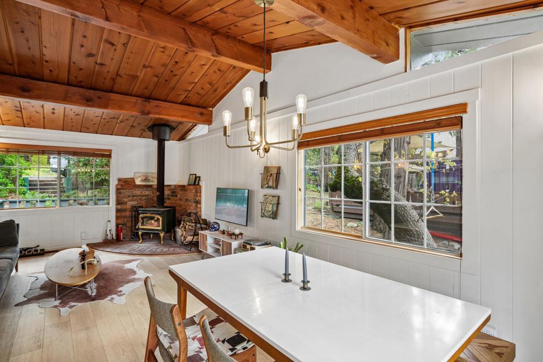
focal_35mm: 18
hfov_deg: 90.0
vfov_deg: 67.3
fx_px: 271
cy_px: 181
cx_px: 272
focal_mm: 18
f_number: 8
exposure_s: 1/13
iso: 400
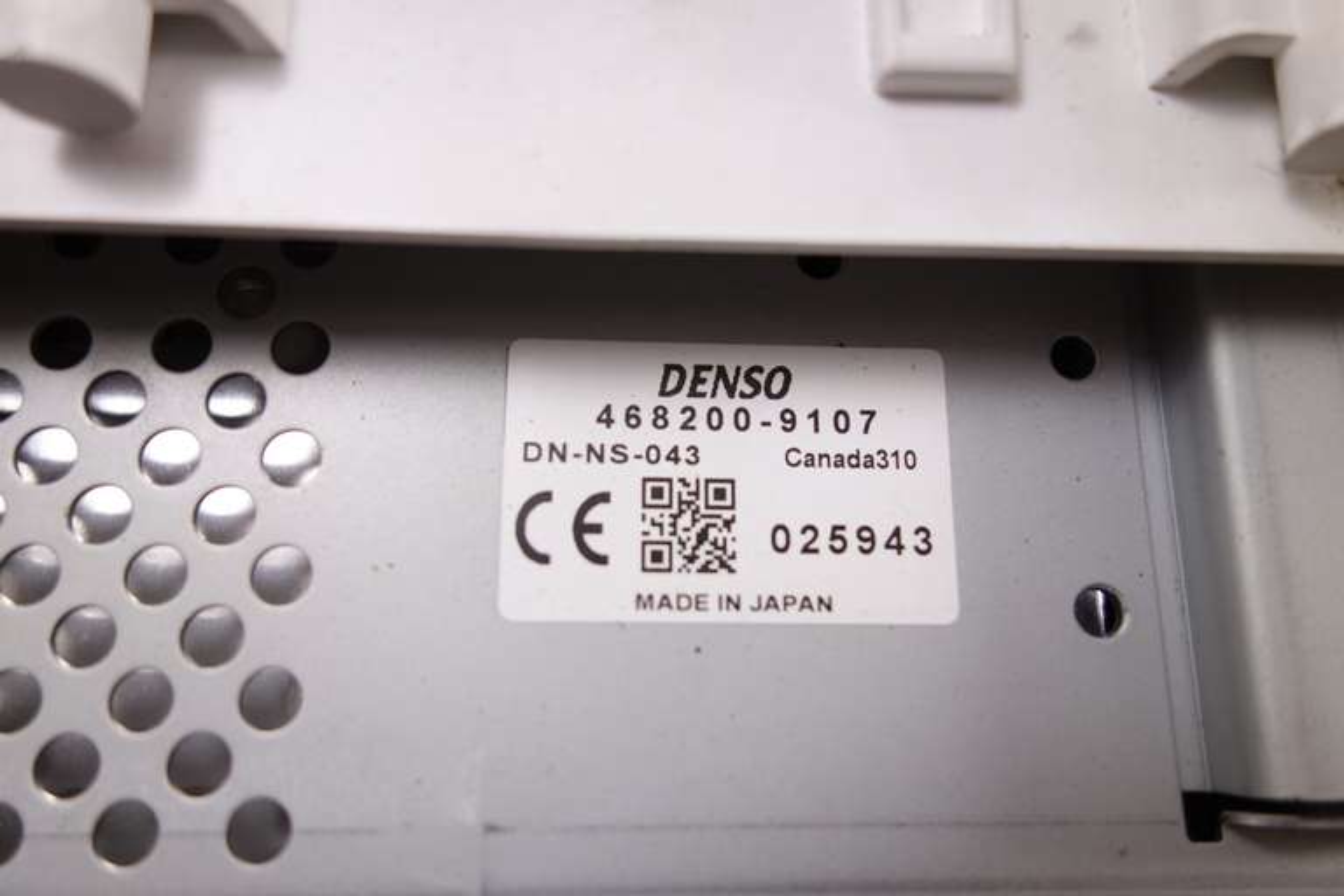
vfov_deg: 46.4
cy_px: 448
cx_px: 672
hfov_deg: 65.5
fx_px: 1045
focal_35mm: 28
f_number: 2.2
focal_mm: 10.4
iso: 125
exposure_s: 1/100
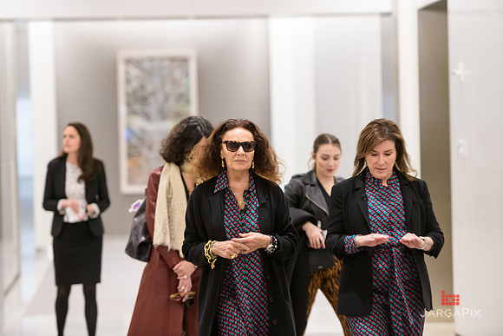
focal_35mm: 130
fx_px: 1817
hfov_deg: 15.8
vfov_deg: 10.6
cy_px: 168
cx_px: 252
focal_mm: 130
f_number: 3.2
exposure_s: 1/125
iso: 1600
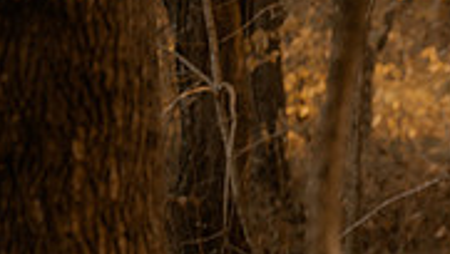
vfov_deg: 6.8
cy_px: 325
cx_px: 649
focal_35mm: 177
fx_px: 2113
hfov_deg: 11.7
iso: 250
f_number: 1.8
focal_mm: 50
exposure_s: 1/500
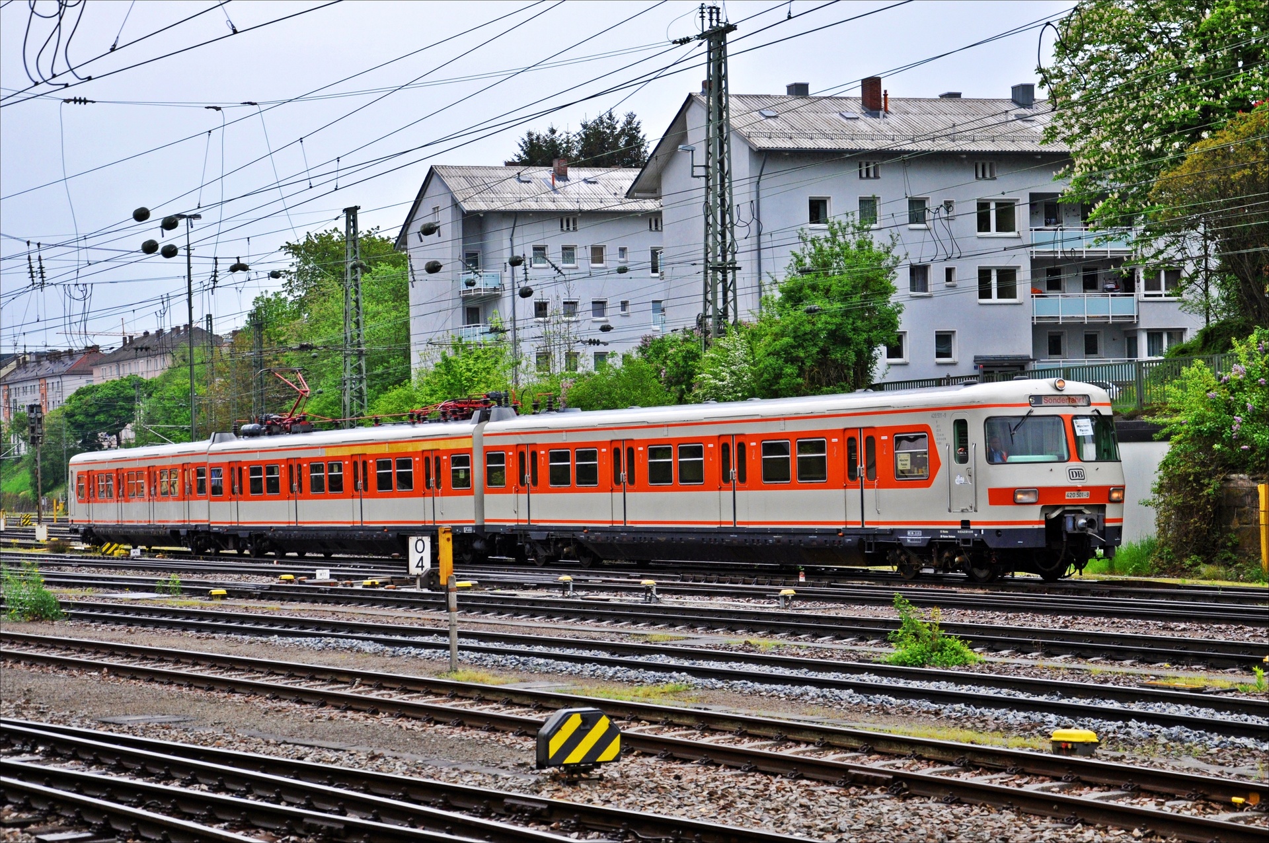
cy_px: 422
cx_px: 634
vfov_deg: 17.5
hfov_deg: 26.0
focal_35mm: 78
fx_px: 2747
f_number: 5
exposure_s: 1/1000
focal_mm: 52
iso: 560
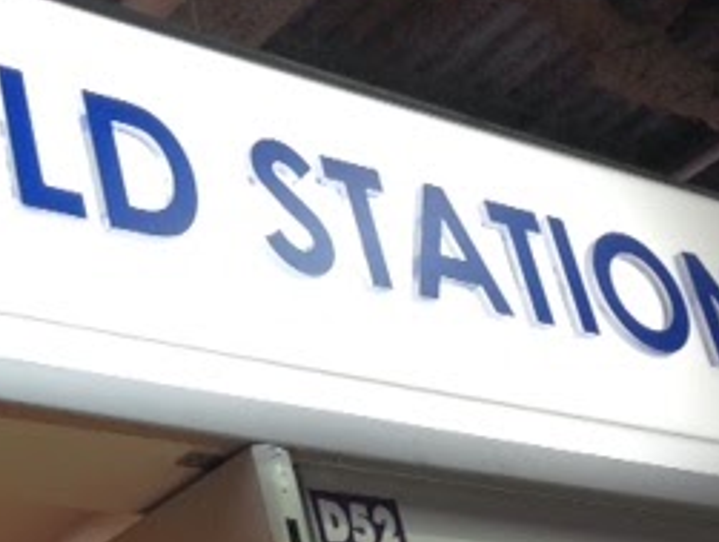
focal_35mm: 84
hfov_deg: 22.4
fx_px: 1747
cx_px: 0
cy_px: 508
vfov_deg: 17.3
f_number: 2.4
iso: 50
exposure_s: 1/30
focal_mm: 4.12
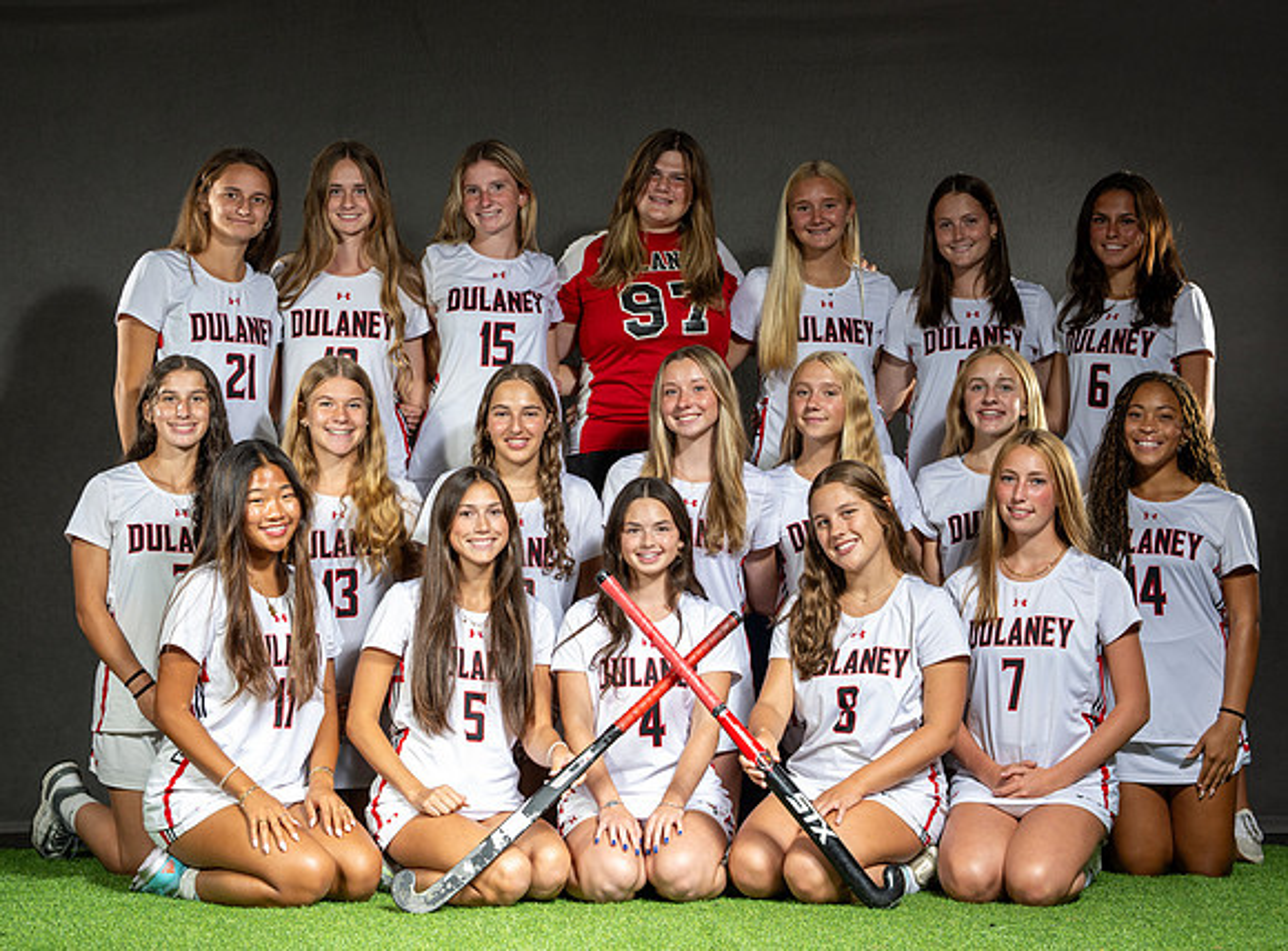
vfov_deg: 20.7
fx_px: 2606
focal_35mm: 70
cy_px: 489
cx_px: 651
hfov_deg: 27.8
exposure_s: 1/125
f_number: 6.3
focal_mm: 55
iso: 160
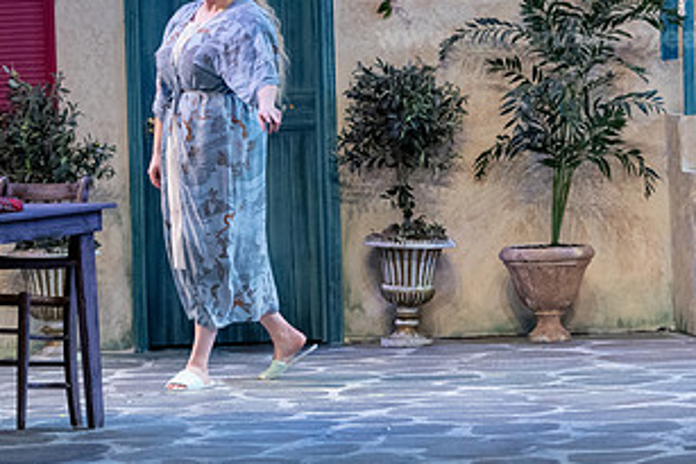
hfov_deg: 9.1
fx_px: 4391
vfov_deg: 6.1
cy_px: 85
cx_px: 272
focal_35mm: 227
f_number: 3.2
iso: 2500
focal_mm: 120
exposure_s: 1/320
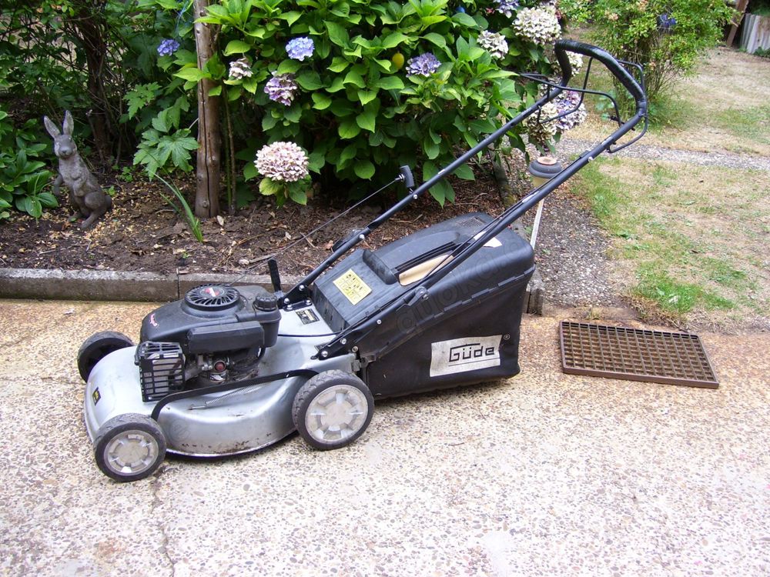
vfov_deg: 38.7
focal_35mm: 37
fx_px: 823
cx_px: 385
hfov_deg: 50.1
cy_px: 288
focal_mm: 6
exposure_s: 1/125
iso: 80
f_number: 2.7
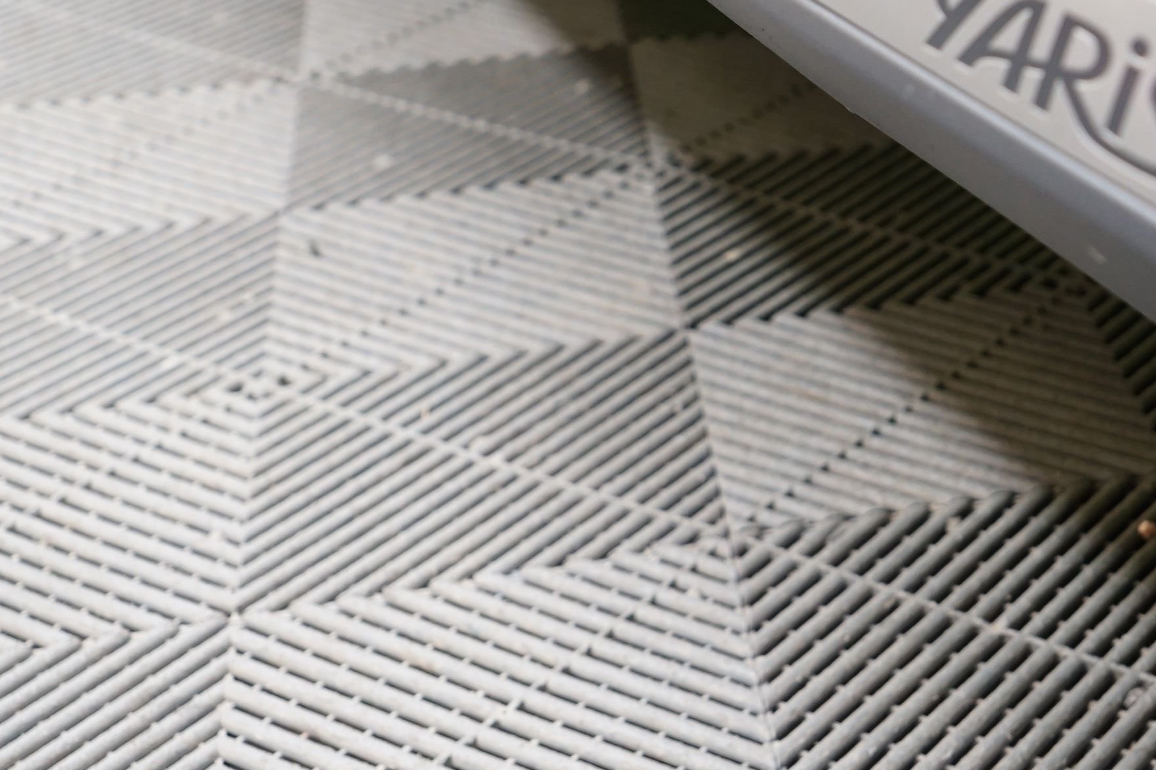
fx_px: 2440
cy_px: 75
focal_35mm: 76
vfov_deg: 17.7
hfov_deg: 25.0
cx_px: 1234
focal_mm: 34
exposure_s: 1/20
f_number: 5
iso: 1000
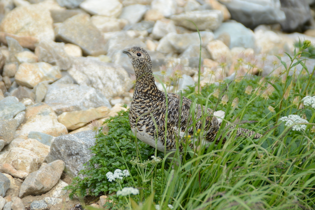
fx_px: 2623
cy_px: 105
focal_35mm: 300
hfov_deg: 6.9
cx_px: 158
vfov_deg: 4.6
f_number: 6.3
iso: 100
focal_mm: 200
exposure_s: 1/250
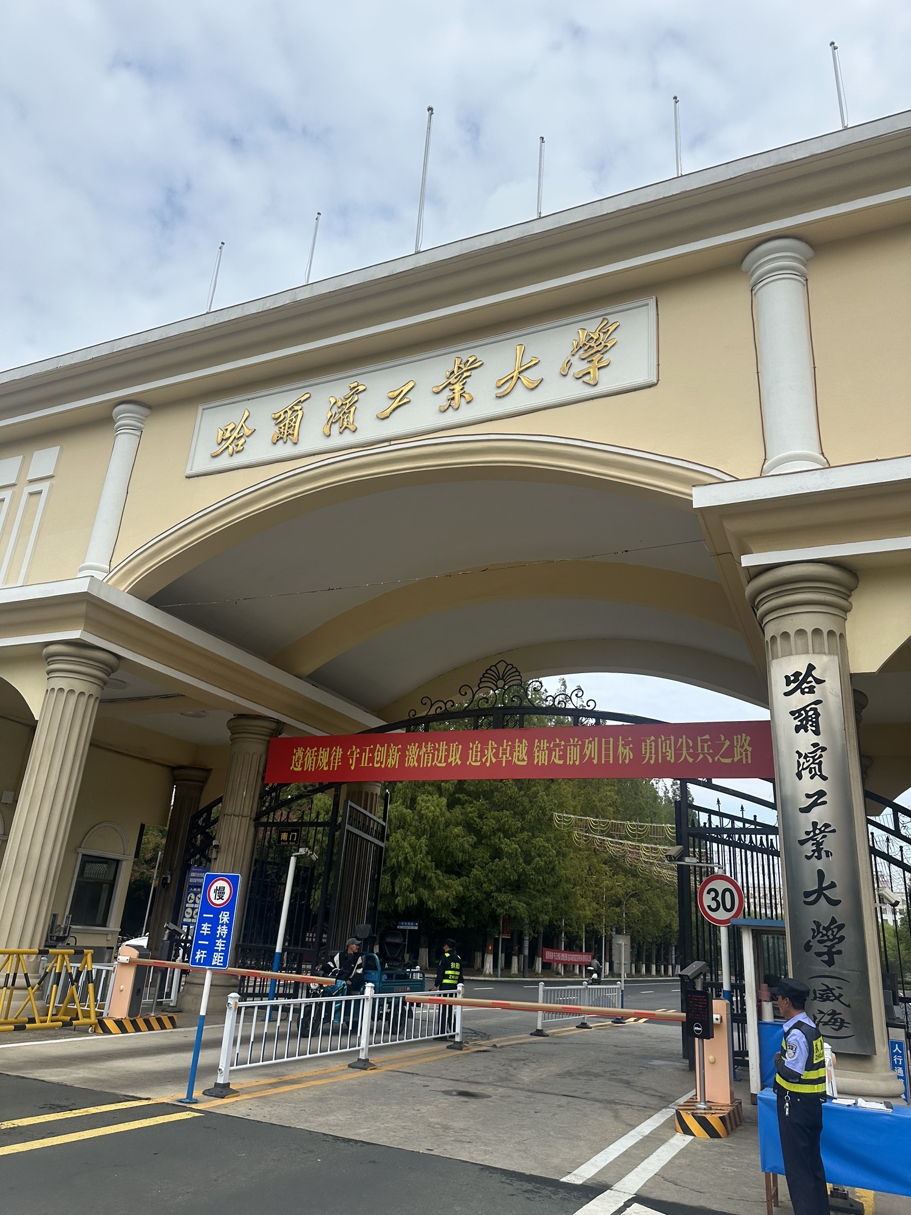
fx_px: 842
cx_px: 456
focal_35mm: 24
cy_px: 608
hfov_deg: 56.8
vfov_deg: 71.6
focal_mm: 6.86
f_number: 1.78
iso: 80
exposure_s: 1/4016
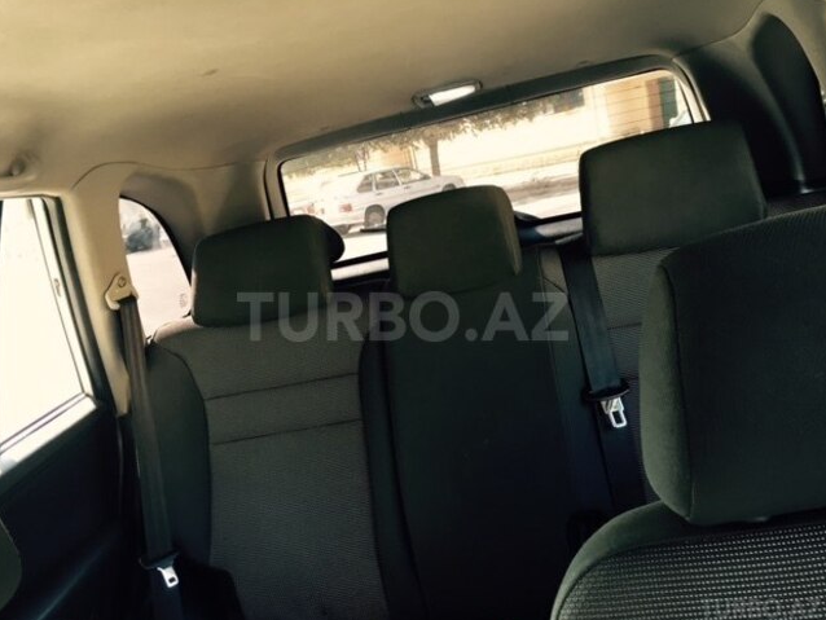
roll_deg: +12.3
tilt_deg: -11.9
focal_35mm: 30
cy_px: 316
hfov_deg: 59.9
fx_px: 716
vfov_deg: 46.8
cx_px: 403
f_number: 2.2
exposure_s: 1/33
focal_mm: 4.15
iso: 25
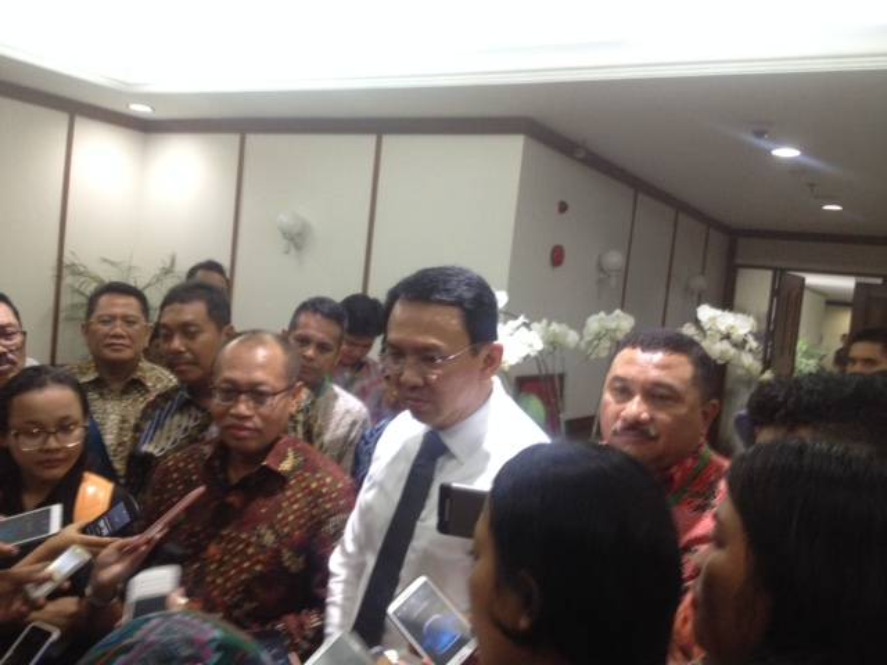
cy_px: 332
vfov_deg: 40.7
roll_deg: -4.5
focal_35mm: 35
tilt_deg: -5.3
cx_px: 444
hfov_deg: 52.6
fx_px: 897
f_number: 2.4
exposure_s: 1/20
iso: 160
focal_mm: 4.28
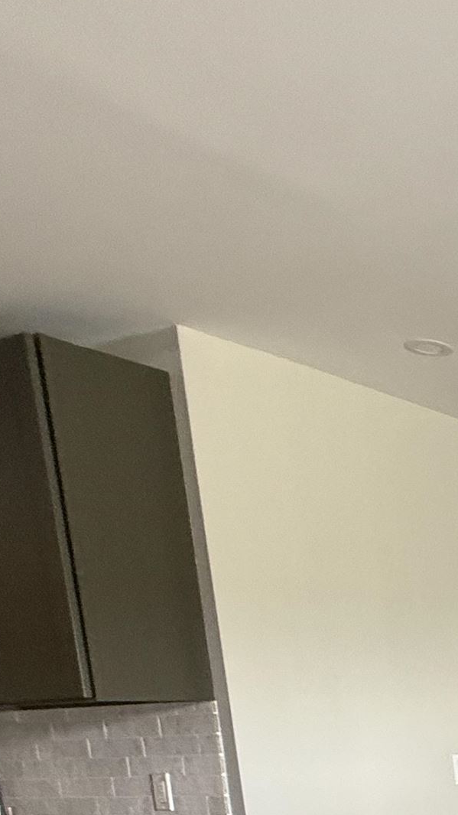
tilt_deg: -9.1
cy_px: 847
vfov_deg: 39.8
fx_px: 950
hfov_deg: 17.7
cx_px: 943
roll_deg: +1.9
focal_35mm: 44
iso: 250
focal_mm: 2.22
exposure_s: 1/99
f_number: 2.2
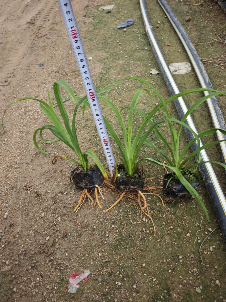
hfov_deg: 58.9
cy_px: 151
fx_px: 200
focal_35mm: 23
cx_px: 113
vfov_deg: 73.9
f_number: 1.6
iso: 50
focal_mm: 6.55
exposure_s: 1/835
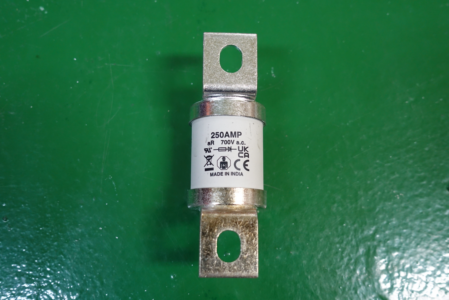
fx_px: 486
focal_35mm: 39
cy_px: 150
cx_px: 224
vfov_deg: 34.2
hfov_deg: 49.6
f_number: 2.8
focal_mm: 14.3
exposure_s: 1/25
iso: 800
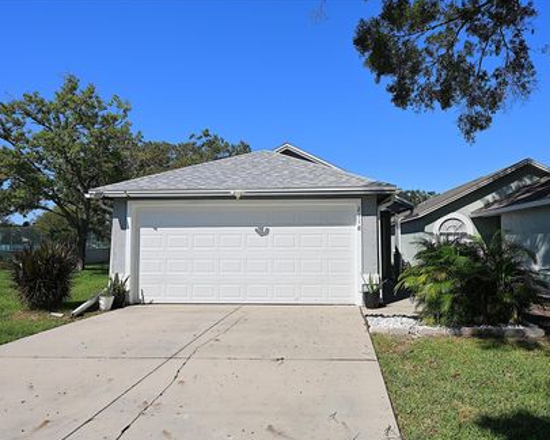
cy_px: 221
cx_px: 307
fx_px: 368
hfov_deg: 73.3
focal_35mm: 23
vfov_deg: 61.8
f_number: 14
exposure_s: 1/200
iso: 100
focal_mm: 19.5
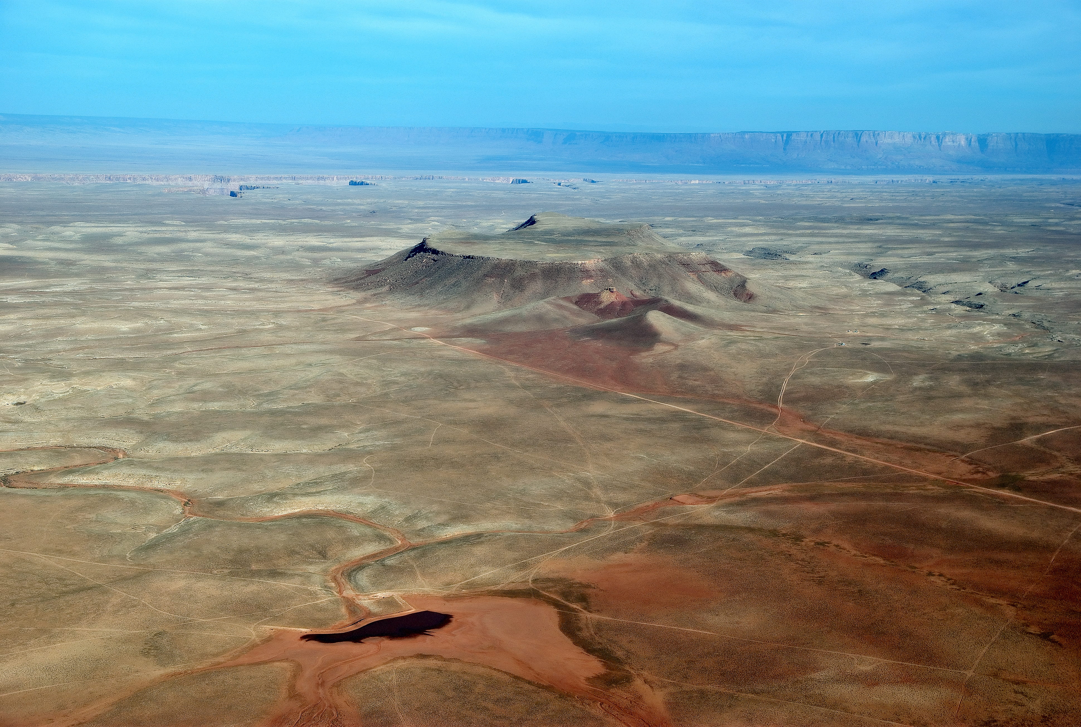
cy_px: 364
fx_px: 1535
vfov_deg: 26.6
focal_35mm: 51
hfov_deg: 38.8
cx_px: 540
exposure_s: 1/1000
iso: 200
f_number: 5.6
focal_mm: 34
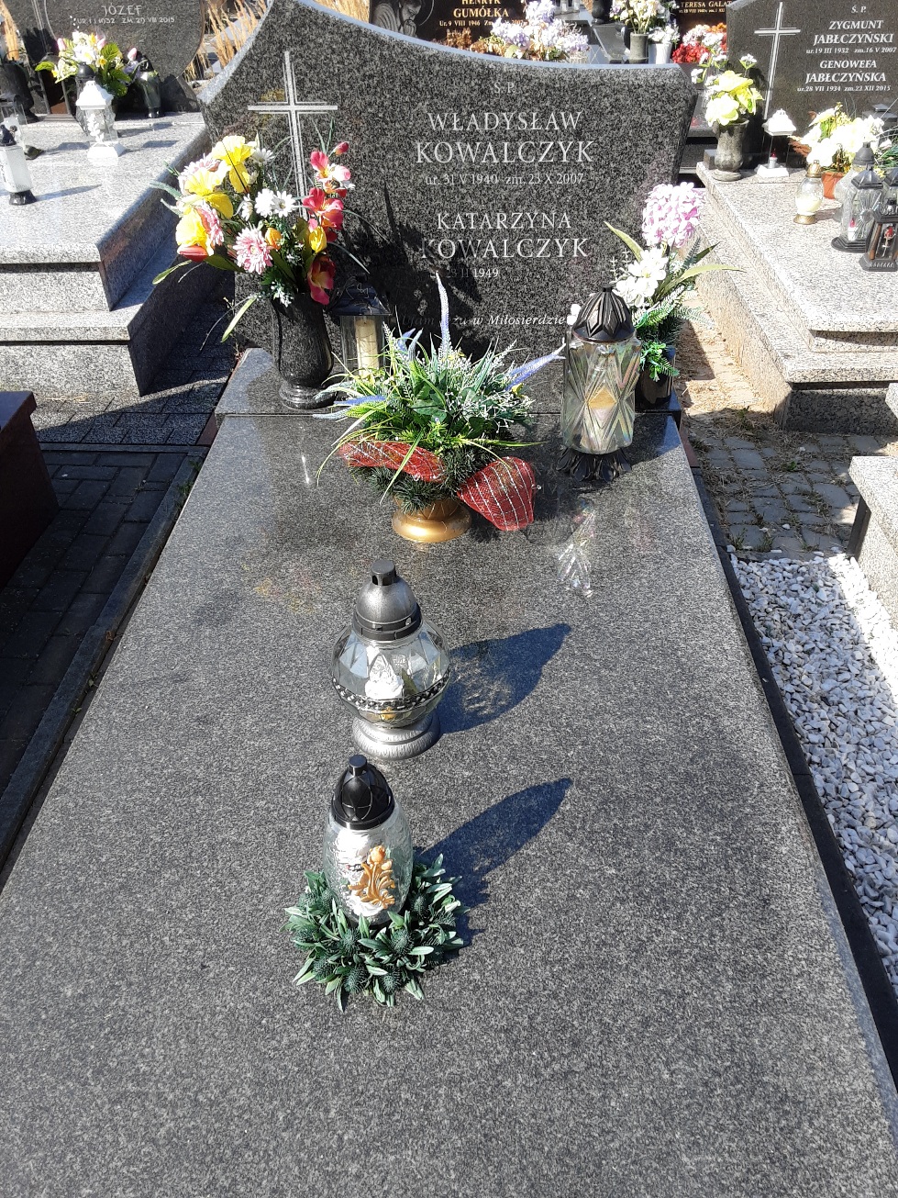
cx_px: 449
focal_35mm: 28
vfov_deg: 63.4
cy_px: 599
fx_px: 968
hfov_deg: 49.8
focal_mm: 2.9
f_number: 1.9
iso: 40
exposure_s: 1/833
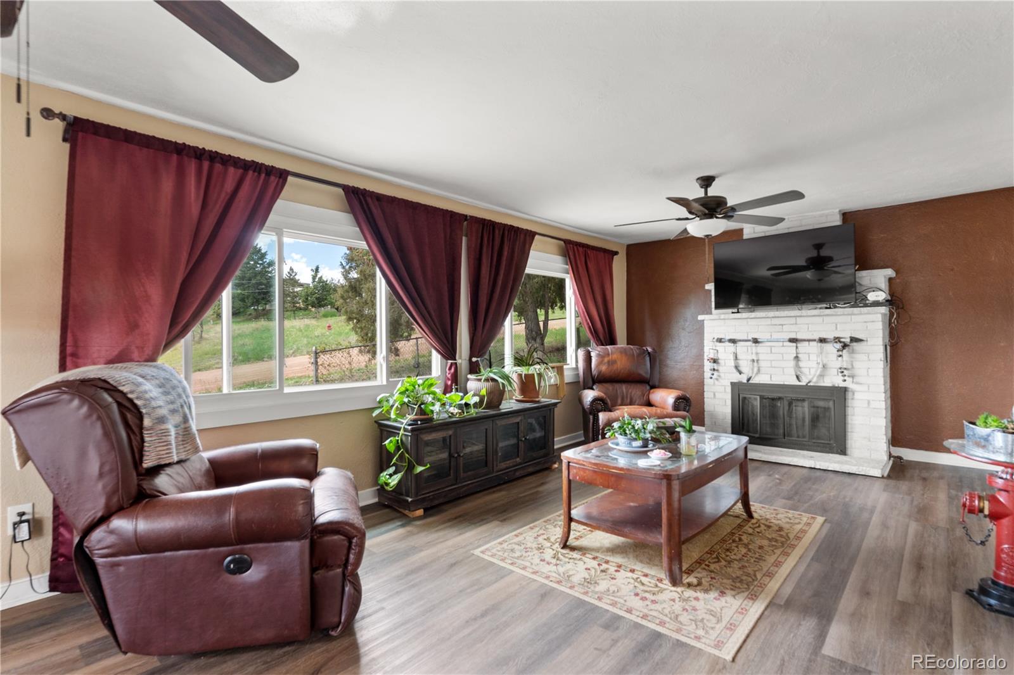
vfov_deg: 67.4
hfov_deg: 90.0
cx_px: 507
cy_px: 338
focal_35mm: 18
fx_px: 507
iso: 250
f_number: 8
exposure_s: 1/1.25
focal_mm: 18
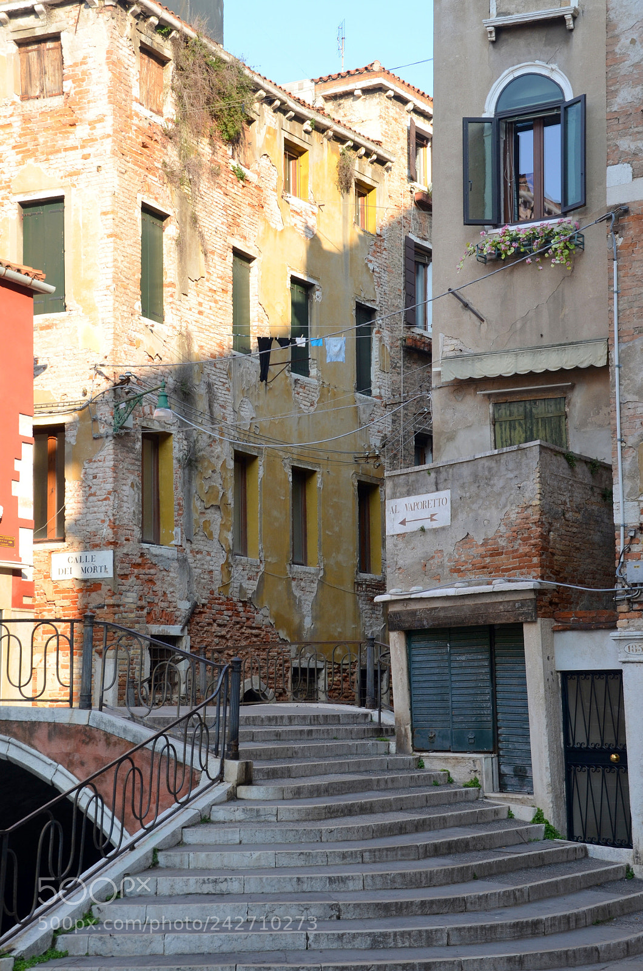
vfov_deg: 32.0
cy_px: 486
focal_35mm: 63
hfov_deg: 21.5
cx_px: 322
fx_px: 1695
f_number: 8
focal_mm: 42
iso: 200
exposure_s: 1/250
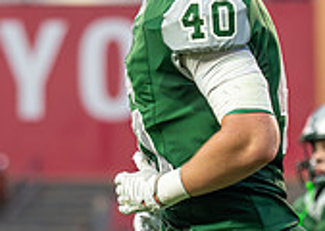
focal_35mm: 620
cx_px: 335
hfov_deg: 3.3
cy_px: 239
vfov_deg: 2.3
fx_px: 5711
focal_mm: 133
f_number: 2.8
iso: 1600
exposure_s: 1/1250
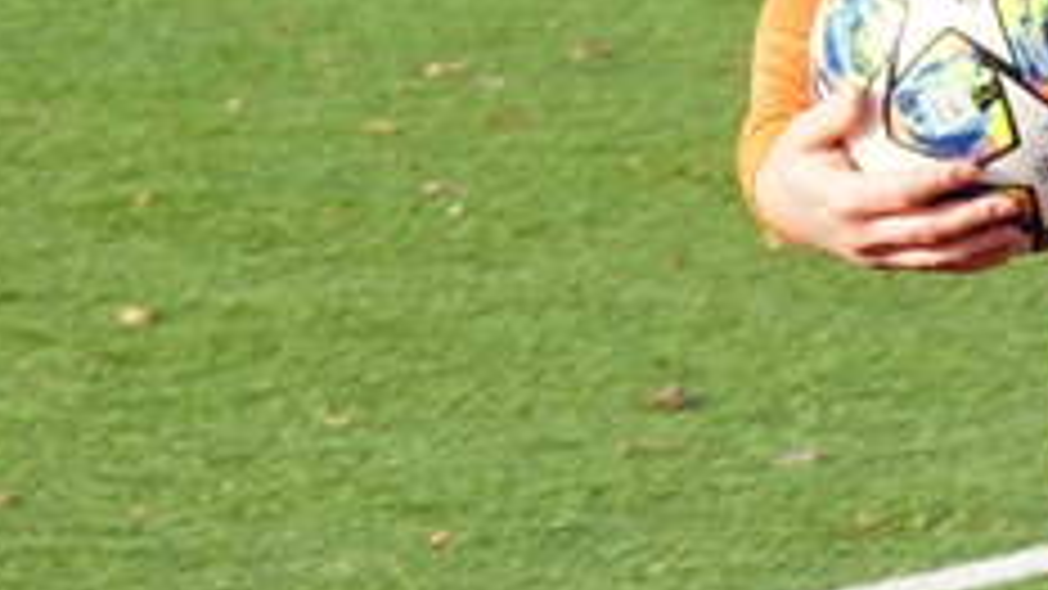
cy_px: -236
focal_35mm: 377
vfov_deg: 3.2
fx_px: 10475
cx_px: 468
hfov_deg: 5.7
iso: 100
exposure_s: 1/125
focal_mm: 55
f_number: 8
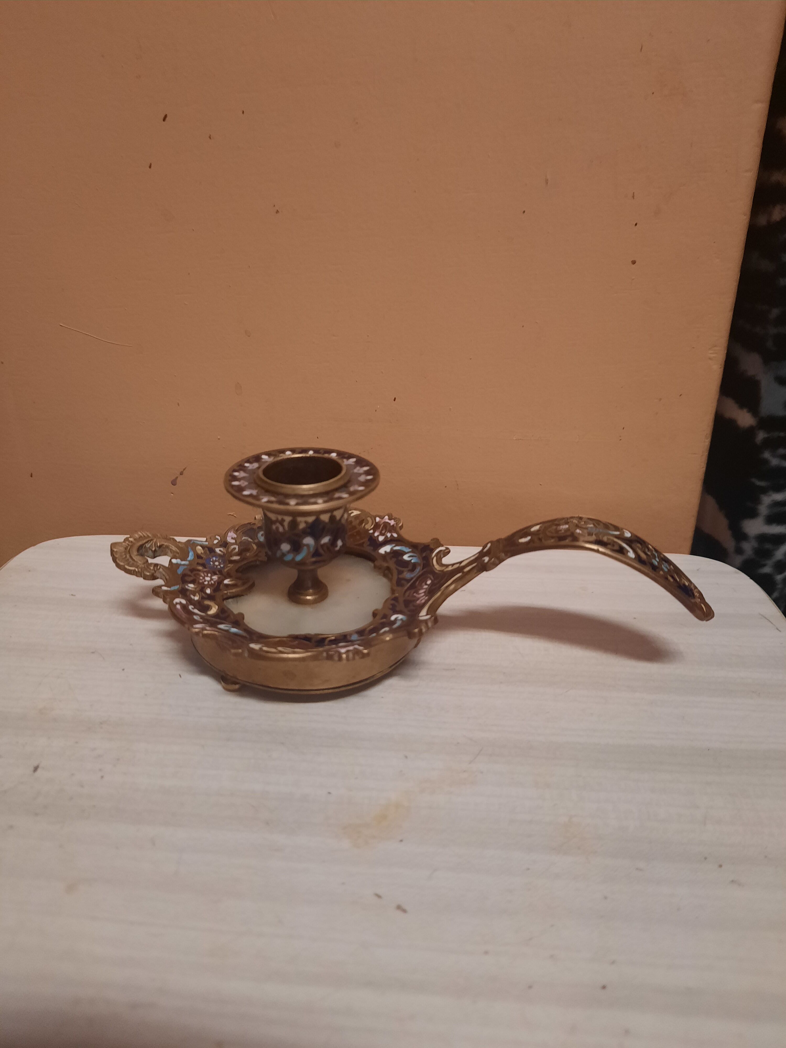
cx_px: 393
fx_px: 757
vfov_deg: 69.4
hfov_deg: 54.9
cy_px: 524
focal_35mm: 25
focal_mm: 4.6
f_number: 2
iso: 320
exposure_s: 1/50
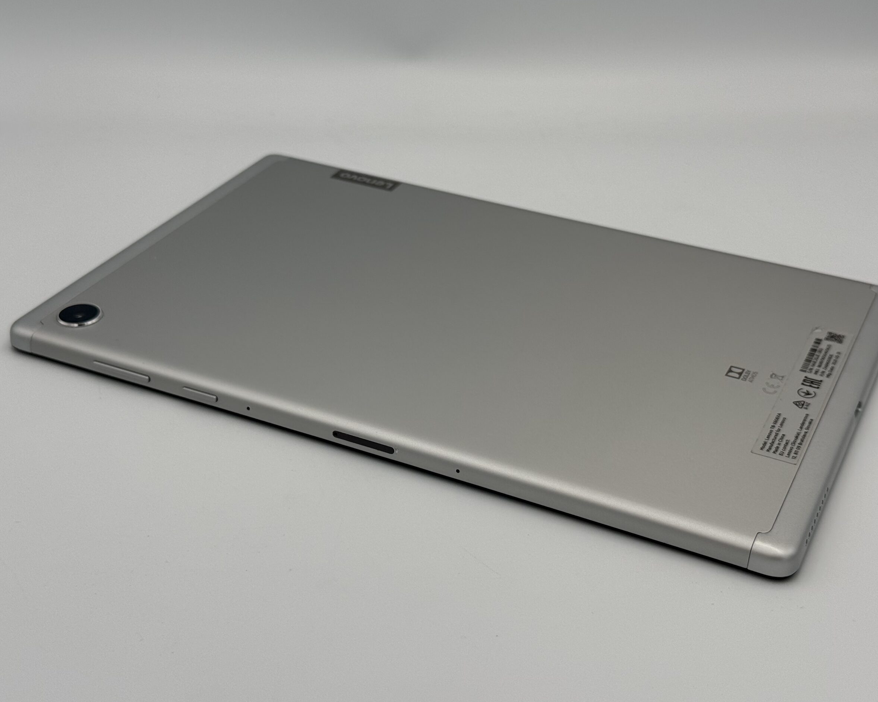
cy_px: 345
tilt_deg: -30.1
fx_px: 1325
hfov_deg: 36.7
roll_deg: -0.2
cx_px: 454
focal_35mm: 51
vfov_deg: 29.7
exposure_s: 1/1377
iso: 64
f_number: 1.78
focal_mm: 6.76
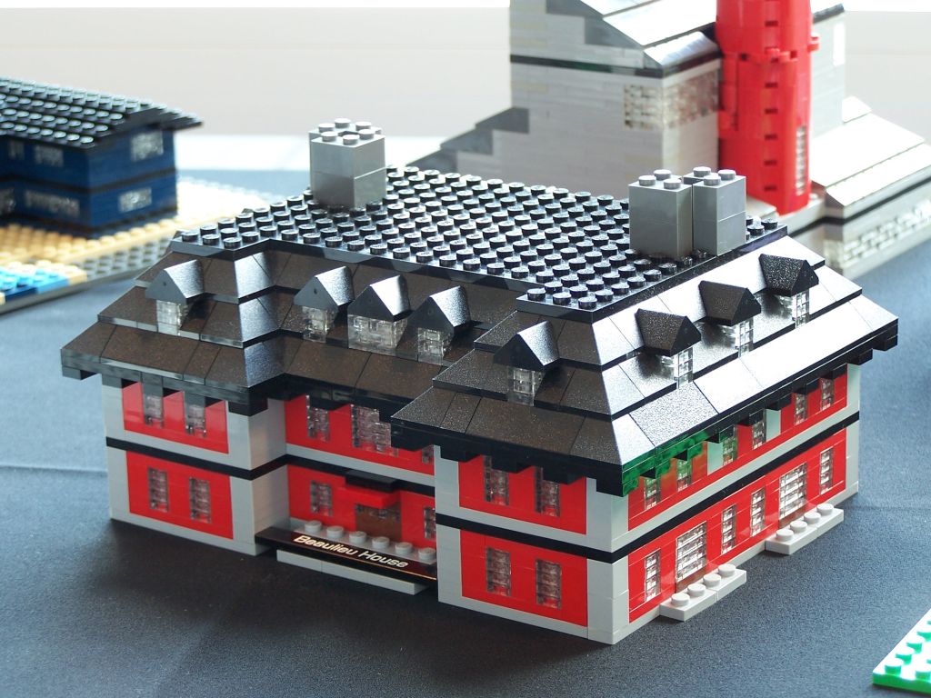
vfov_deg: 14.1
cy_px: 349
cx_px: 466
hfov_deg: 18.7
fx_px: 2824
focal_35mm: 105
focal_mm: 17.5
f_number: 3.2
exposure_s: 1/10
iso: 80
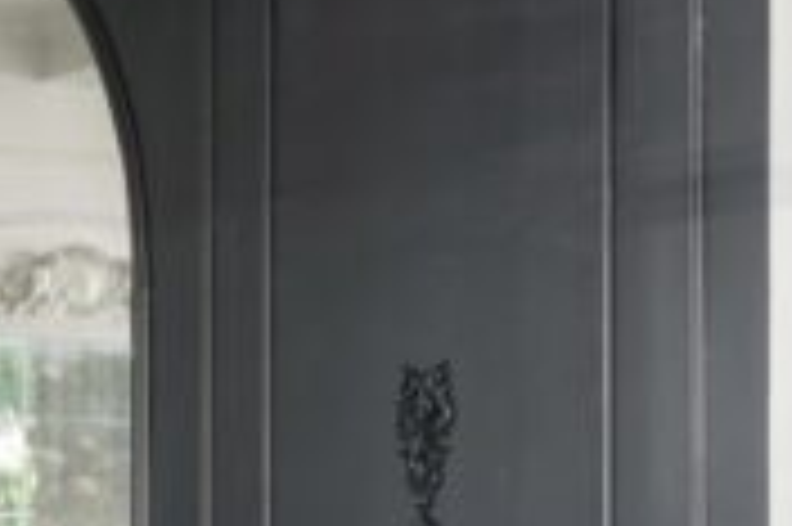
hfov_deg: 13.2
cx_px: -868
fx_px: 2879
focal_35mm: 131
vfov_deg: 10.3
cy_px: 647
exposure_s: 1/2
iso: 200
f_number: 13
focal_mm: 30
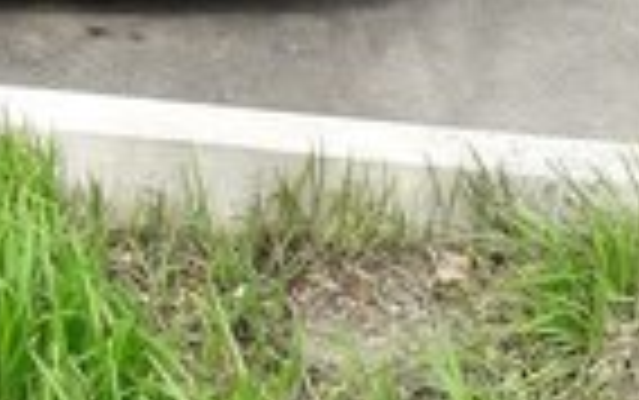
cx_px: -72
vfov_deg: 12.5
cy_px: -189
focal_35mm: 100
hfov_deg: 19.8
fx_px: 1743
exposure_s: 1/381
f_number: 1.9
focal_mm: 3.6
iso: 40
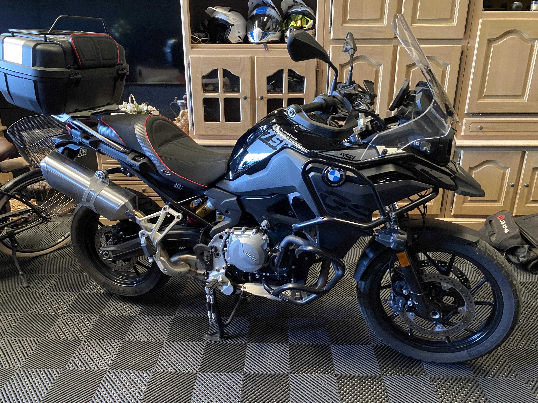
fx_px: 404
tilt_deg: -21.7
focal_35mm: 26
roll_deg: +0.6
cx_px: 269
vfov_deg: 53.1
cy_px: 202
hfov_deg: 67.3
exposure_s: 1/30
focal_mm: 4.25
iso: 640
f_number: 1.8
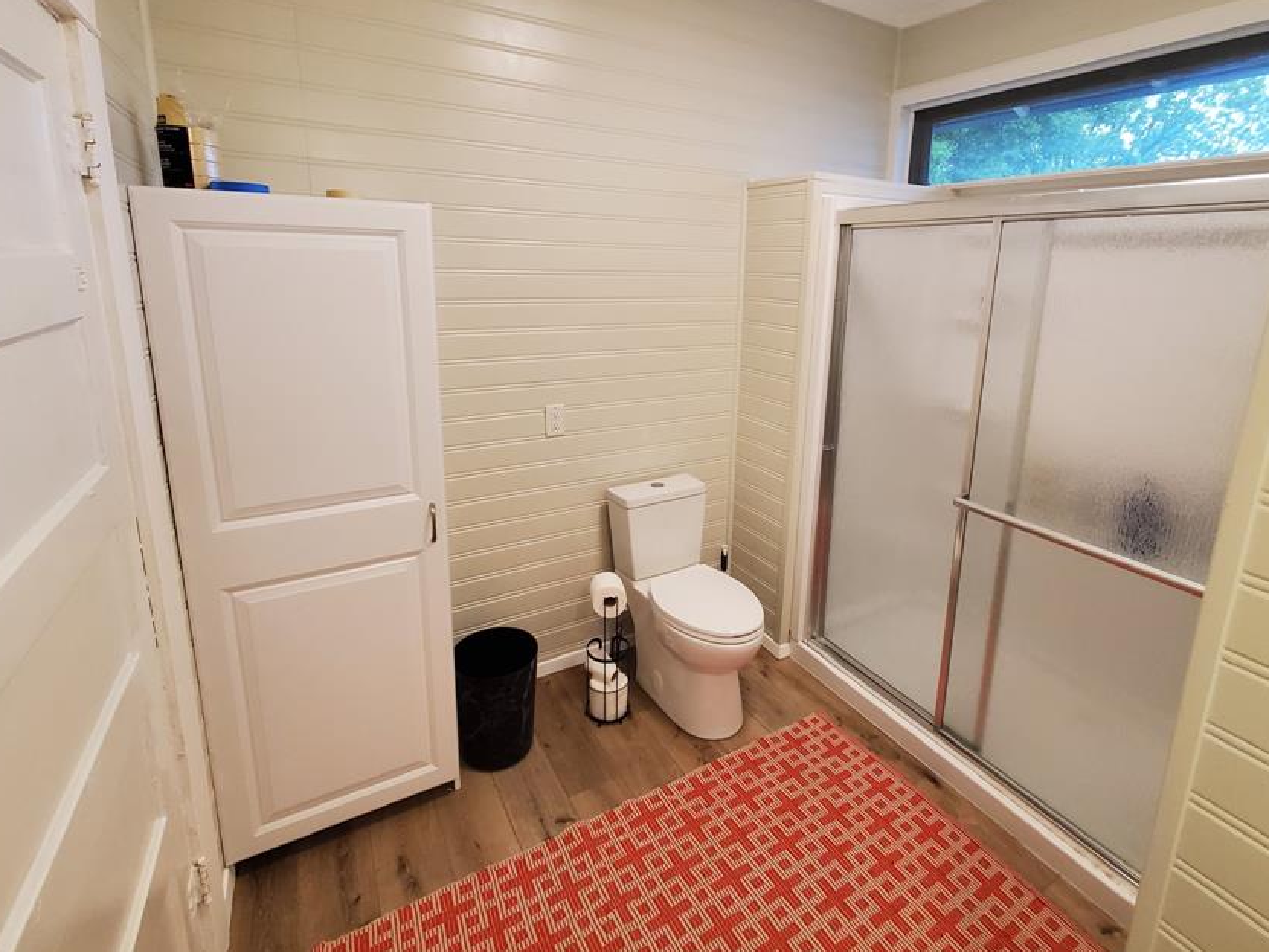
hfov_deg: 94.4
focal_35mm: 16
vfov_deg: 77.3
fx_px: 587
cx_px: 663
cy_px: 383
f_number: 2.2
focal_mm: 1.8
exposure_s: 1/60
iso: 320
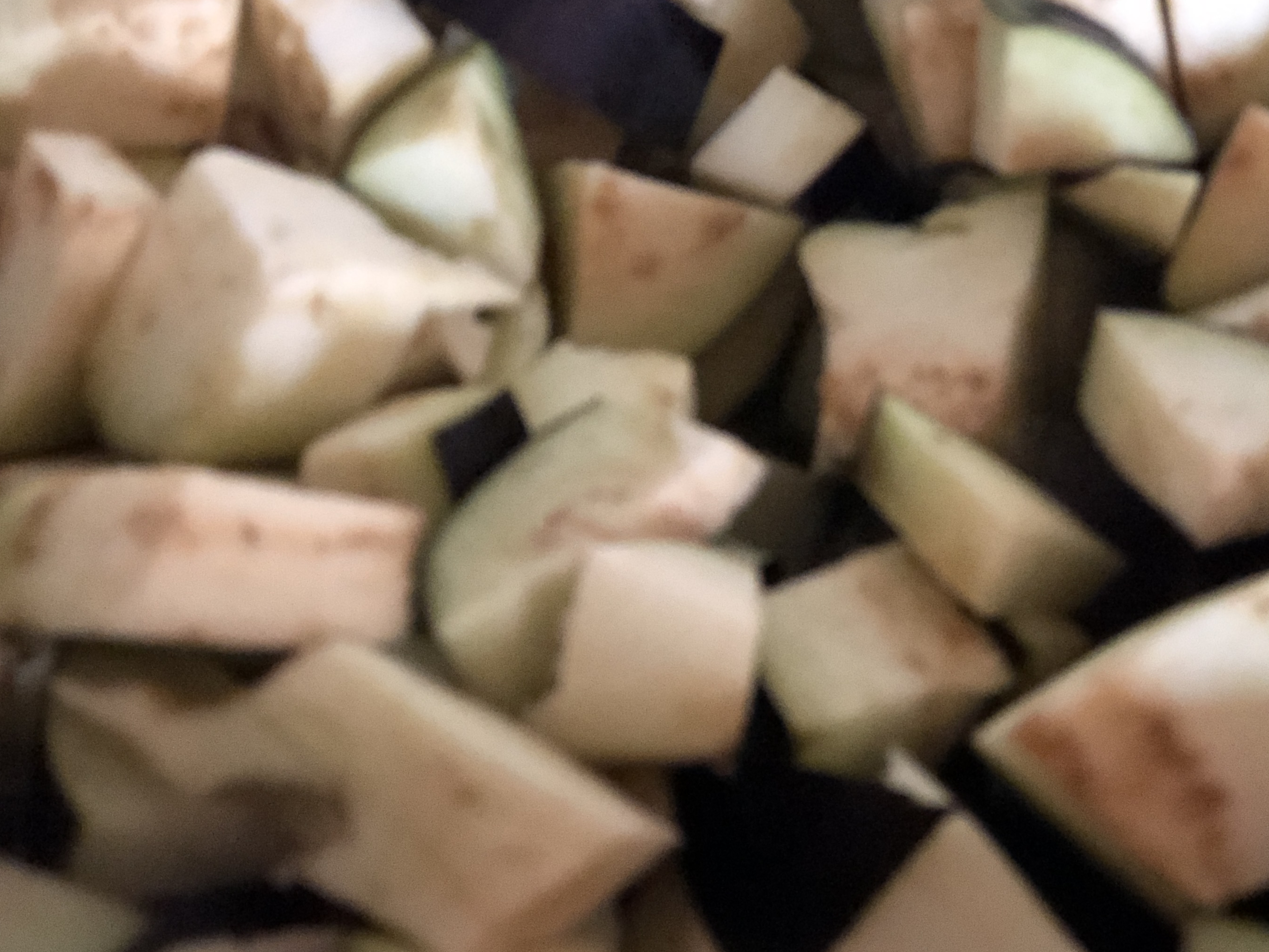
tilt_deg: -41.4
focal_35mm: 85
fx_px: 3116
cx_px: 943
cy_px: 327
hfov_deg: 22.8
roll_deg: -2.7
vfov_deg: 17.3
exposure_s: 1/30
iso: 800
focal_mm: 6.6
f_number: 2.8
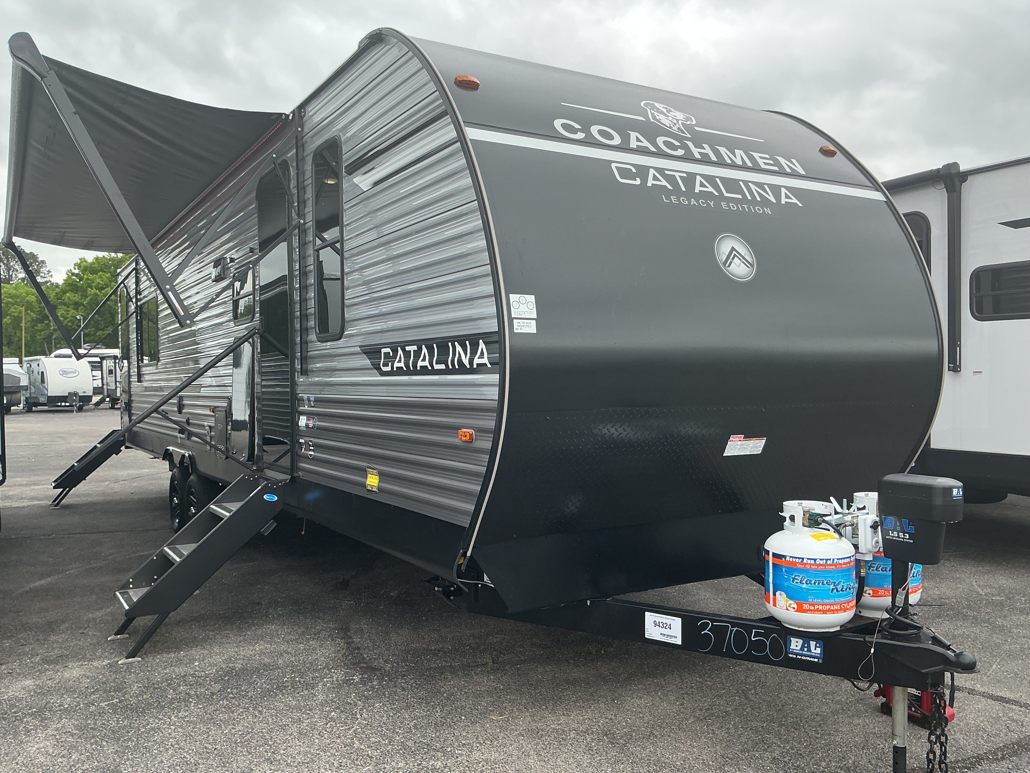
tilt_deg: -1.1
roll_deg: +0.5
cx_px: 515
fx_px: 863
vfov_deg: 48.2
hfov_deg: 61.7
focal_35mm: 29
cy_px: 386
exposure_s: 1/389
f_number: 1.8
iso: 25
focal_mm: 3
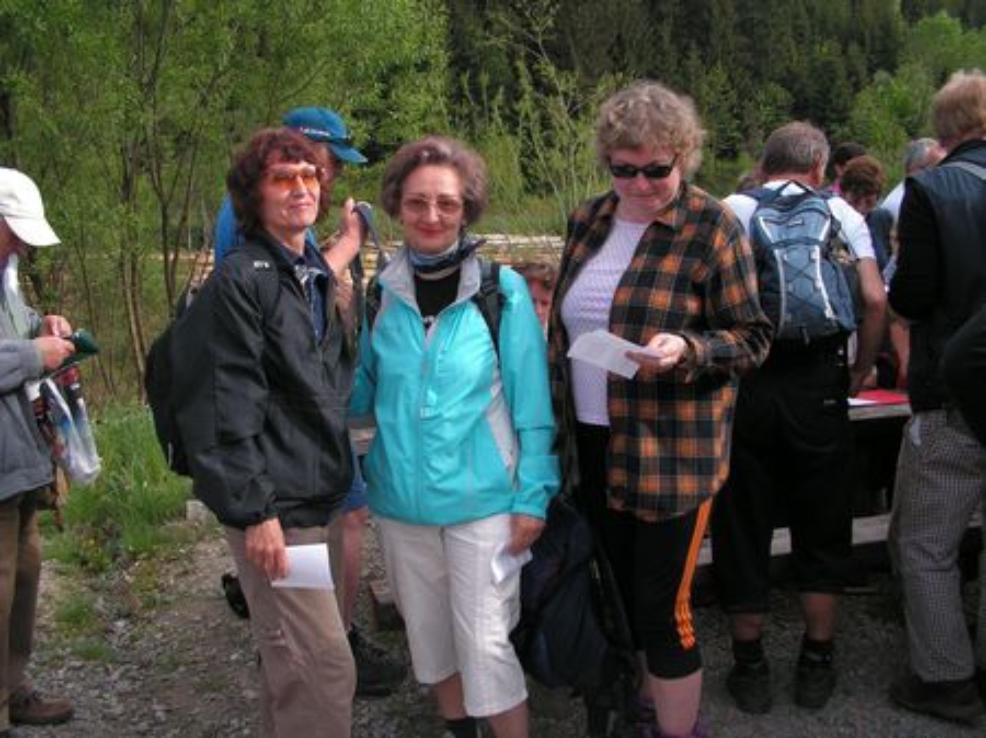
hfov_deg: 50.2
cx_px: 493
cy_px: 369
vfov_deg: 38.6
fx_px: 1053
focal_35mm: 37
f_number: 3.2
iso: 50
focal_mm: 6.2
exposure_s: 1/250
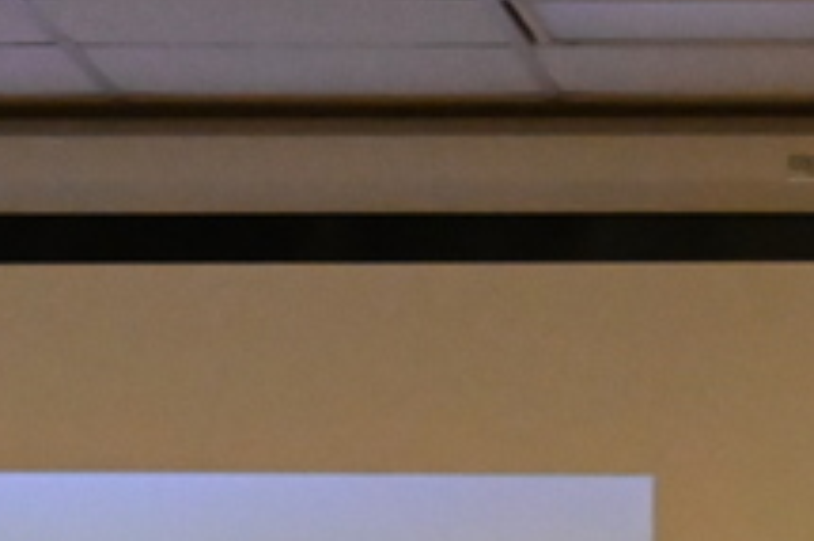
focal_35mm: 501
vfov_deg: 2.7
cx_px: -114
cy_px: 1065
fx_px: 11319
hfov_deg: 4.1
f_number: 7.1
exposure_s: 1/250
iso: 12800
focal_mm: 105
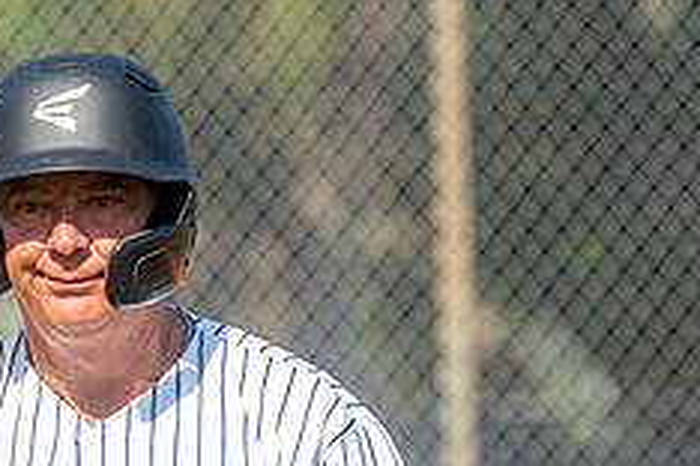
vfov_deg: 1.2
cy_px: 453
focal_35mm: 1159
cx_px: -118
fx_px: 22534
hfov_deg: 1.8
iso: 200
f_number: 4.5
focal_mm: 210
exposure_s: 1/1600
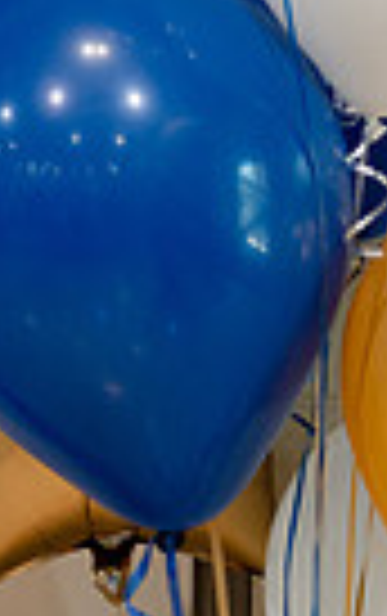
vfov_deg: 5.7
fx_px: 6174
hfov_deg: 3.5
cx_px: -824
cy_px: 137
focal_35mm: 367
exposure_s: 1/125
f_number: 2
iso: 1250
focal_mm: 85
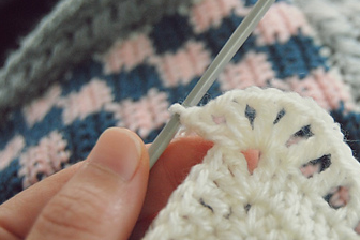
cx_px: 266
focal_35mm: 67
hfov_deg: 29.6
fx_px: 670
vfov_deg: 20.3
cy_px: 130
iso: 400
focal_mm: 30
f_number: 4.2
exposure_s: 1/30
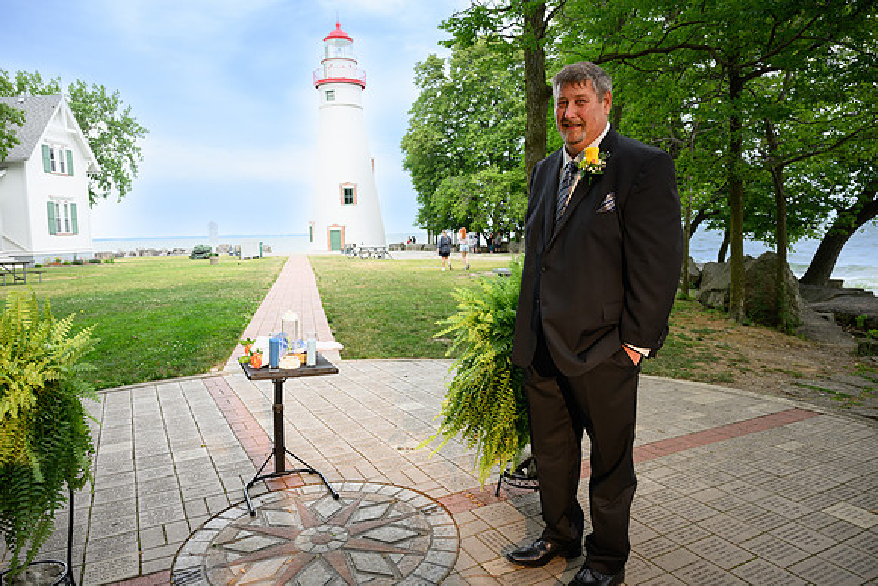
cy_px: 293
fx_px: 585
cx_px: 439
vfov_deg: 53.2
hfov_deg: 73.7
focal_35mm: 24
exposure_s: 1/200
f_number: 6.3
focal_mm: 24
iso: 500
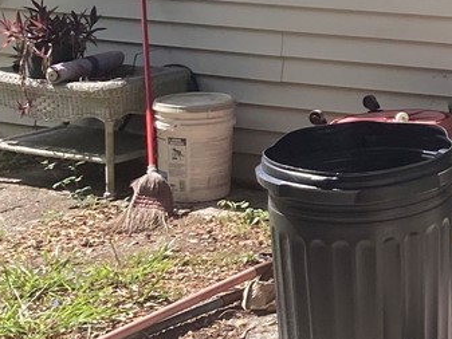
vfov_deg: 10.9
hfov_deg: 13.8
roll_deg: +0.4
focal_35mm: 133
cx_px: 699
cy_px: -102
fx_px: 1737
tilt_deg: -5.1
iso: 20
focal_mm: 3.99
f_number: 1.8
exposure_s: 1/889
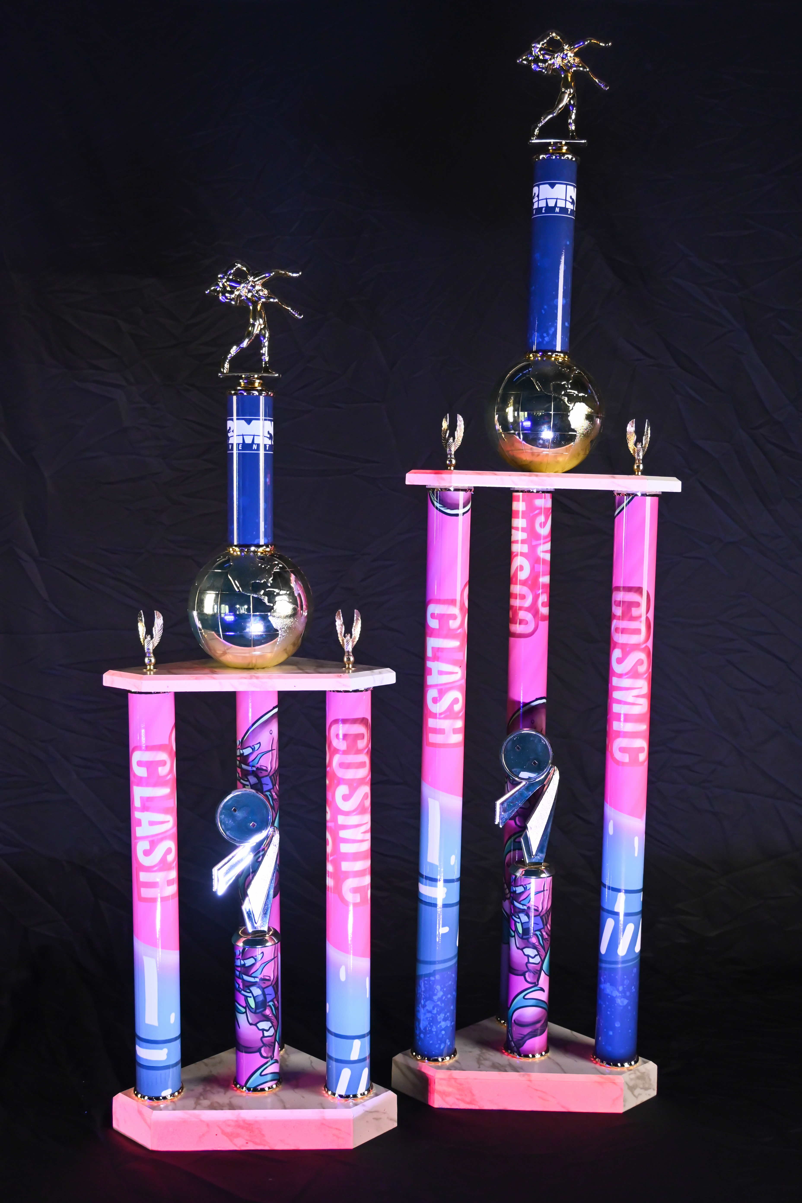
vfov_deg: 49.6
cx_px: 401
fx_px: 1303
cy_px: 602
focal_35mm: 39
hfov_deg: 34.2
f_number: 4.5
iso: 1800
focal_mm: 26
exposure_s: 1/60
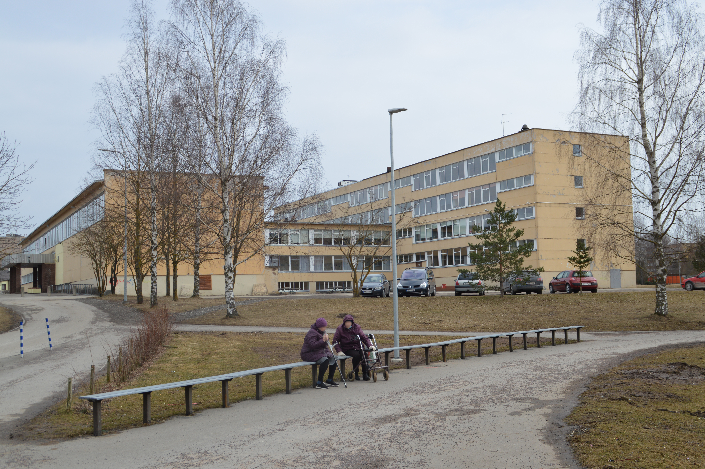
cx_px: 352
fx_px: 822
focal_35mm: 42
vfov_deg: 31.8
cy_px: 234
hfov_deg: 46.4
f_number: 7.1
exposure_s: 1/200
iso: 100
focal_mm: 28
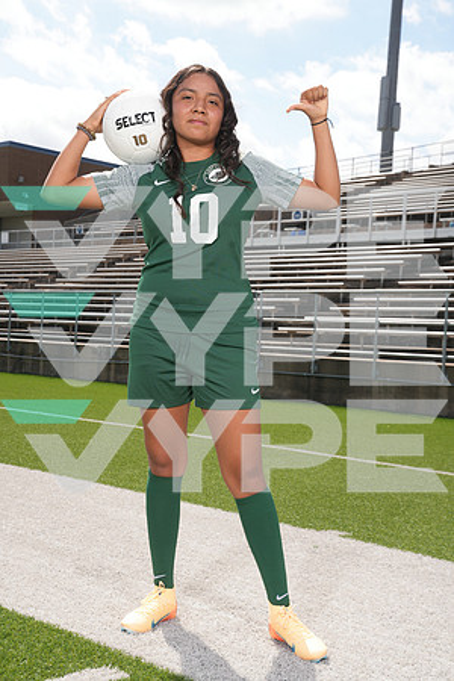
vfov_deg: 37.5
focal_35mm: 53
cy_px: 340
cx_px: 227
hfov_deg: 25.5
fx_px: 1003
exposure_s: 1/200
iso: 125
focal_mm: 53
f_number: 9
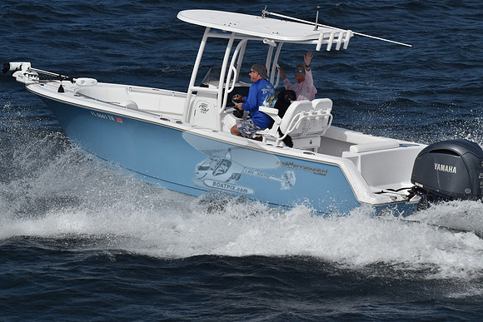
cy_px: 161
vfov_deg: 6.5
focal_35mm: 210
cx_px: 242
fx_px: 2818
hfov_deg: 9.8
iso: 400
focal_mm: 140
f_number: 16
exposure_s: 1/1000
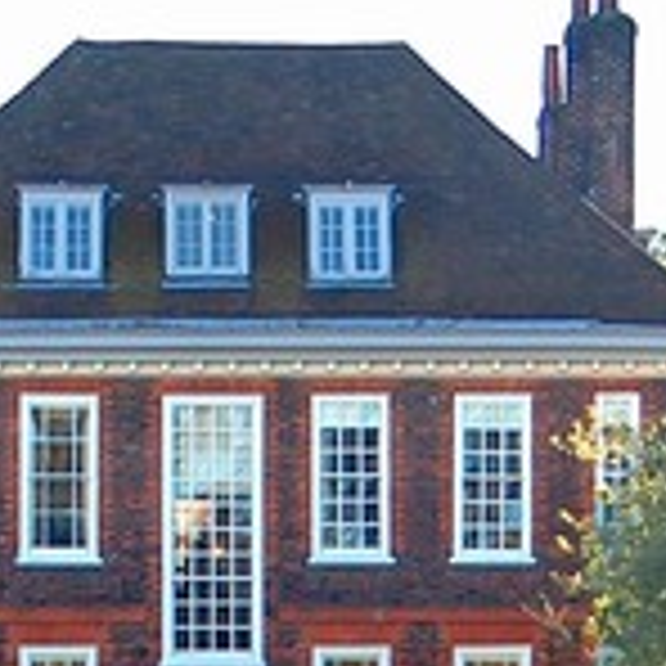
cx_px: 279
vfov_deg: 9.4
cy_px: 1096
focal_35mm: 179
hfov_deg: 9.8
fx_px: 3896
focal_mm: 26
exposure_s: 1/180
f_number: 6.3
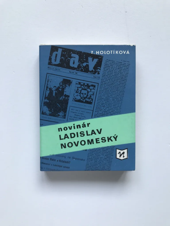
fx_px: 183
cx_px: 85
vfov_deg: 63.4
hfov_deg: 49.7
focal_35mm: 28
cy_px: 113
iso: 25
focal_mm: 3.99
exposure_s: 1/50
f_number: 1.8
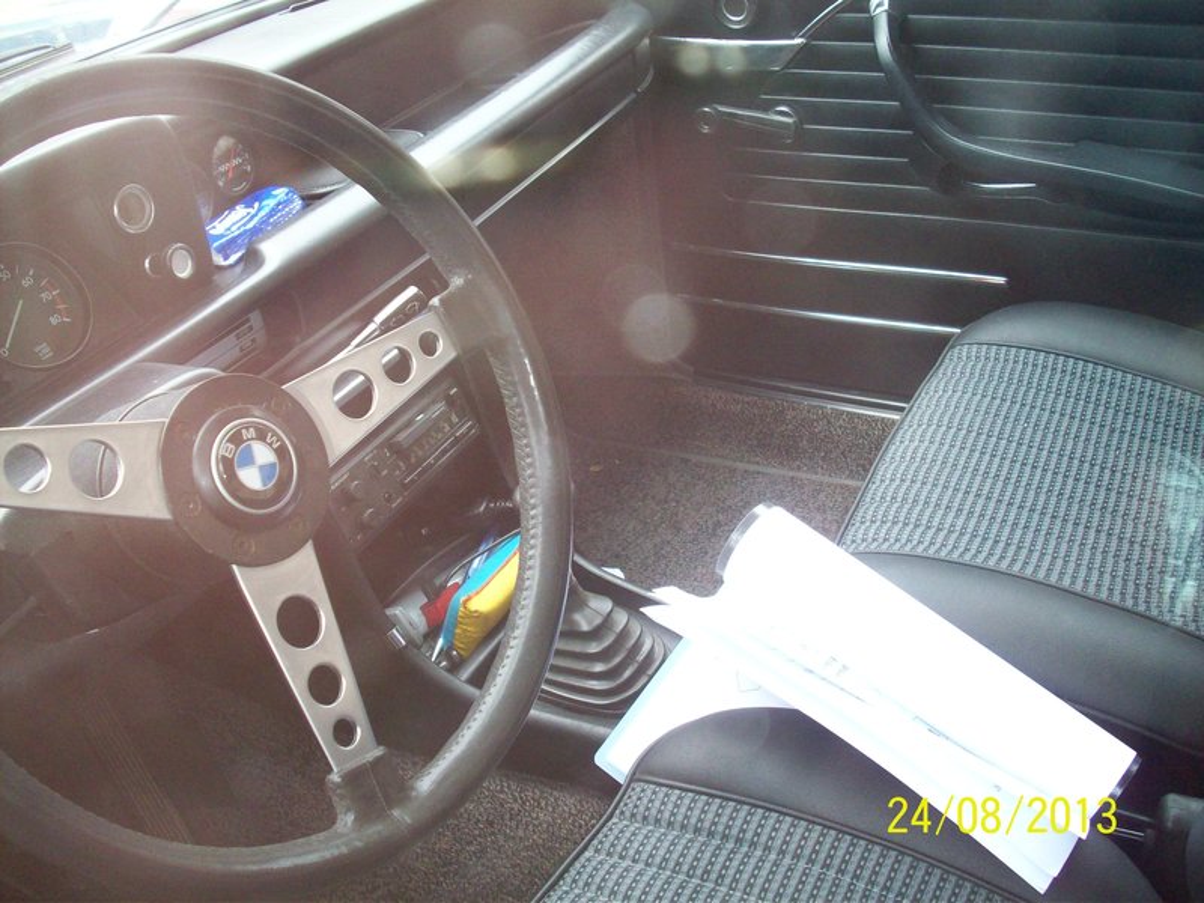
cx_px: 602
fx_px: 1287
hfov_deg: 50.1
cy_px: 452
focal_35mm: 37
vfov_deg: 38.7
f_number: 2.8
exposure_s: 1/85.1
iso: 160
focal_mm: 6.2
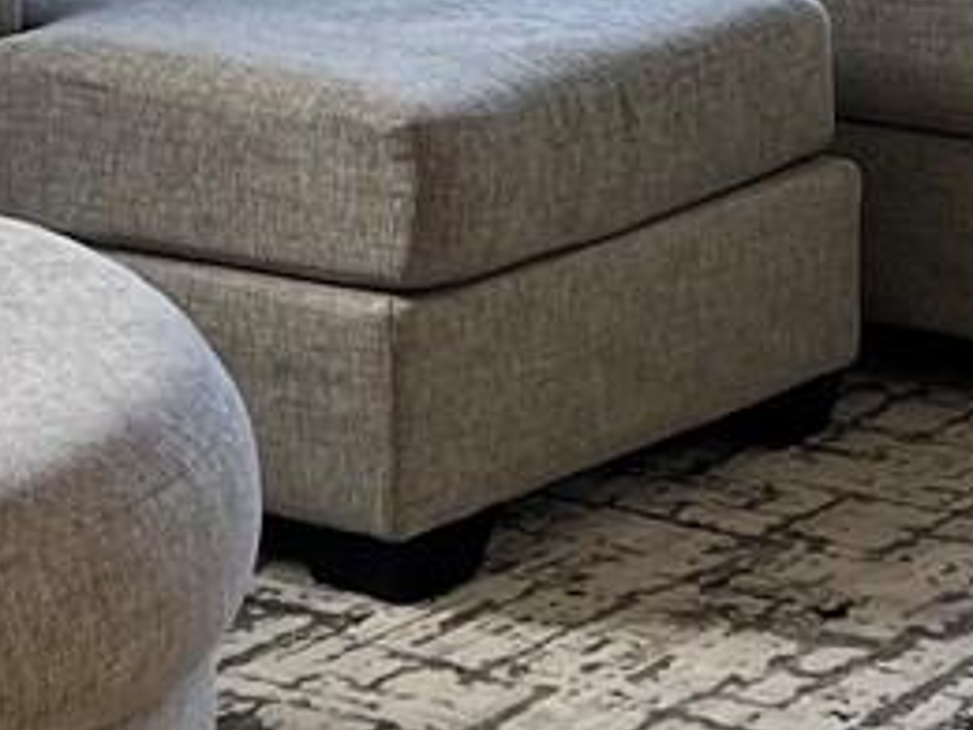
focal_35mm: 160
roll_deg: -1.1
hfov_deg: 12.3
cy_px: -876
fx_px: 4497
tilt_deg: -0.1
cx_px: 341
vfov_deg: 8.6
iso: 64
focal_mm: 5.7
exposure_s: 1/127
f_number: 1.5
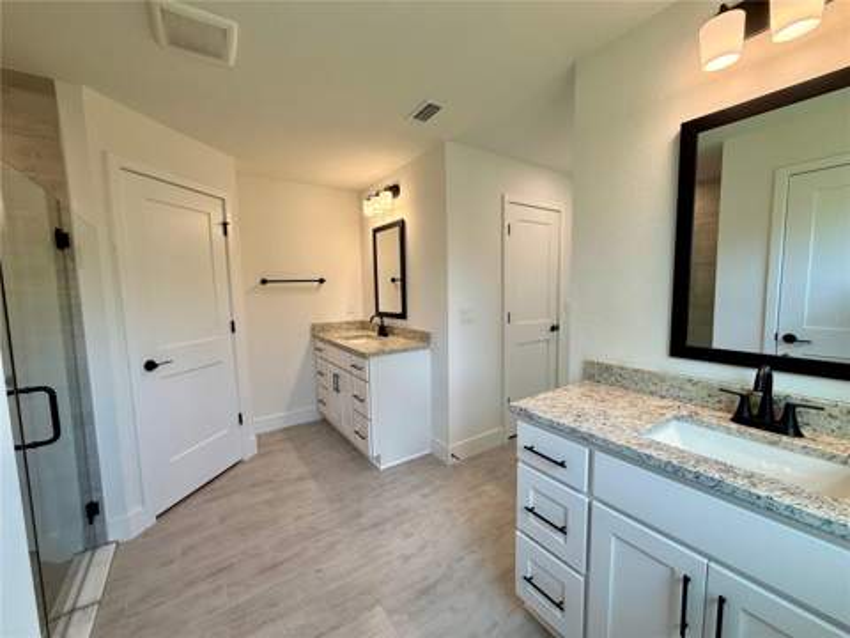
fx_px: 344
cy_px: 319
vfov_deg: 85.7
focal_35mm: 14
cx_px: 425
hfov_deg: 102.1
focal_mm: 2.22
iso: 80
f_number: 2.2
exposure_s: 1/120
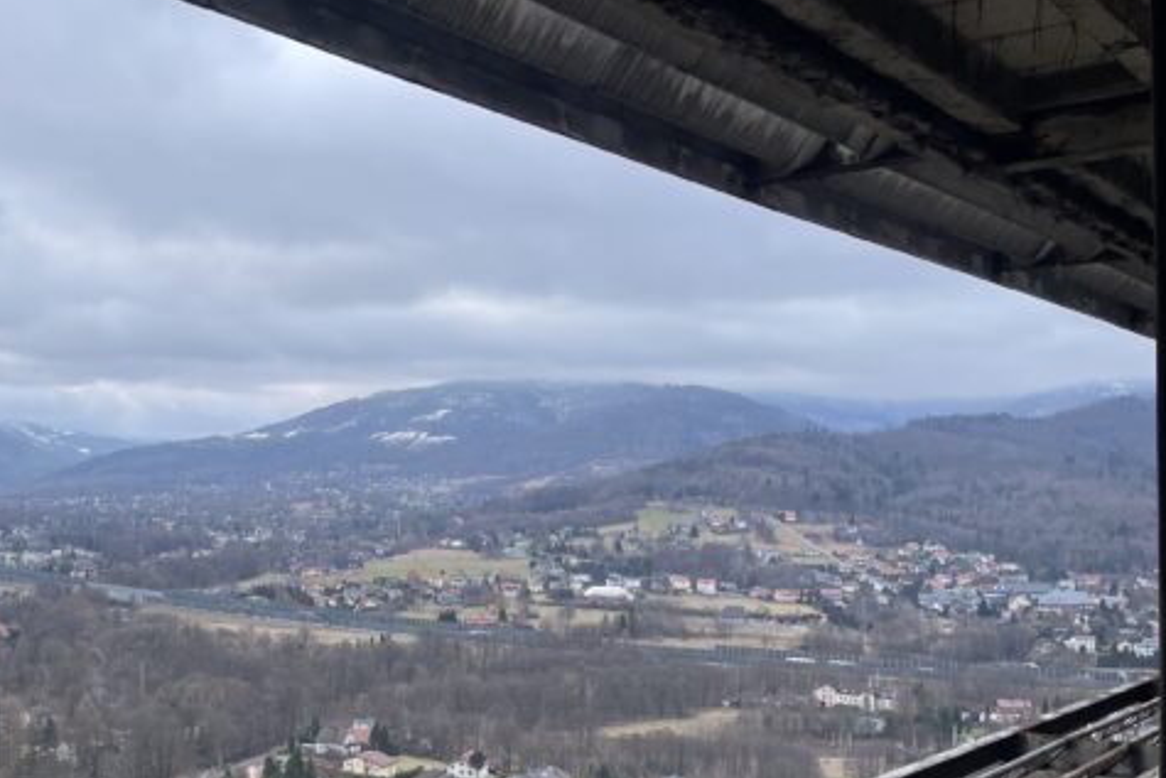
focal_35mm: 42
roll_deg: -0.7
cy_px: 471
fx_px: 1361
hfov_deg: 44.4
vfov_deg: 31.8
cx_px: 250
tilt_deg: +0.7
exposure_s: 1/969
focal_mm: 5.1
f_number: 1.6
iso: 32
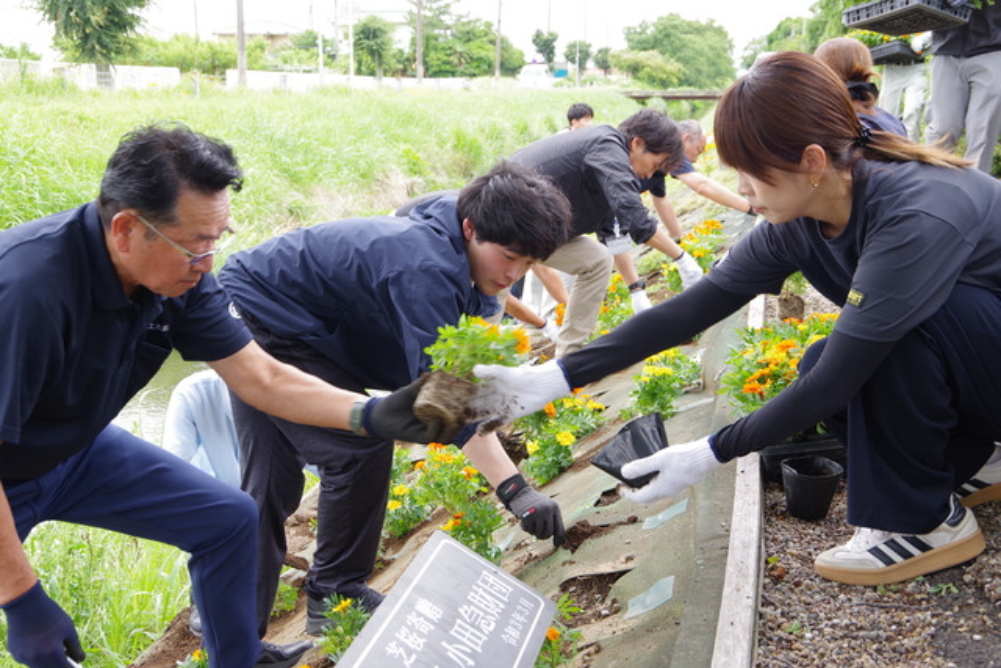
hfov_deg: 36.9
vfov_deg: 25.1
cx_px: 500
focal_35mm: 54
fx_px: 1502
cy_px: 334
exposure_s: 1/80
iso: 100
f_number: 7.1
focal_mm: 36
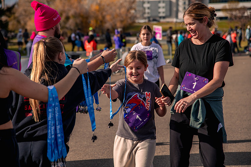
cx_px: 126
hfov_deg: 17.1
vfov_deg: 11.4
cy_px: 84
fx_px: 836
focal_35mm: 120
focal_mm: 120
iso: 200
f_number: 5
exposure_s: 1/1000
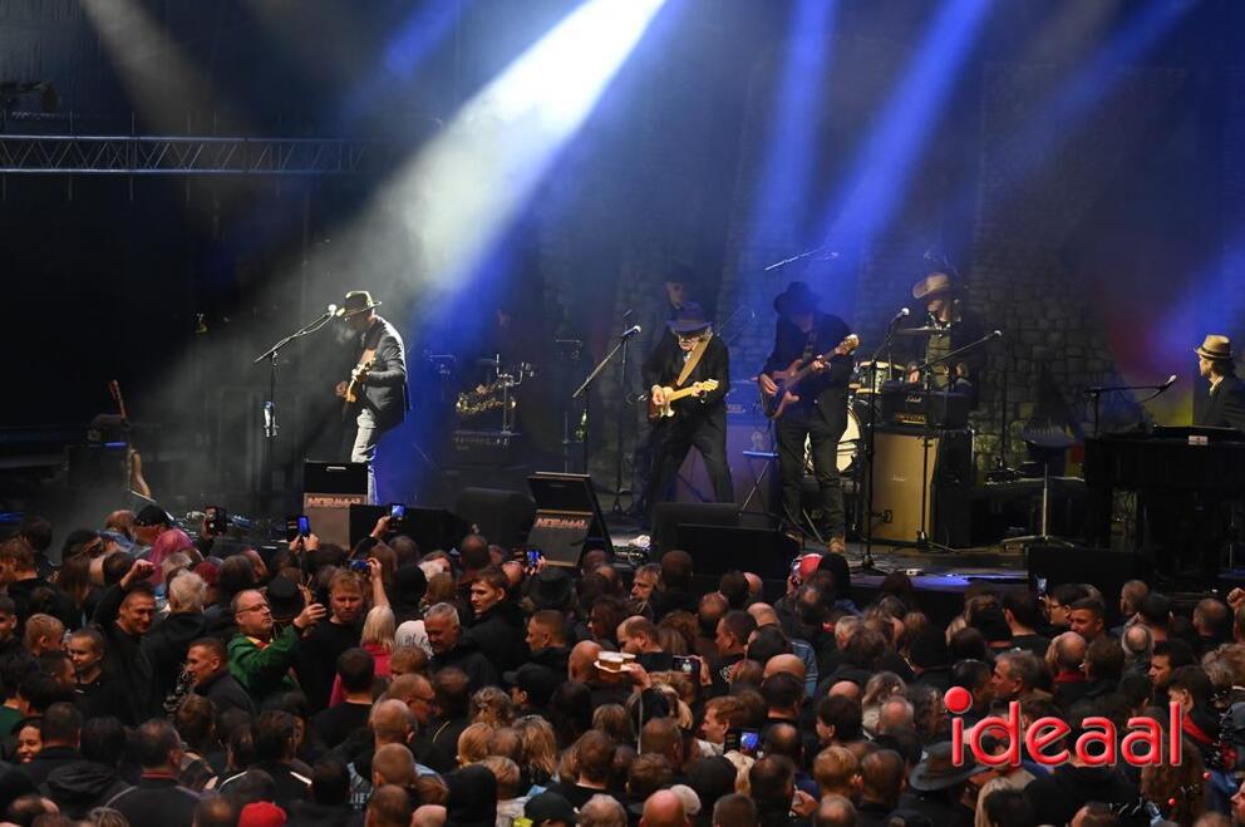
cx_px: 622
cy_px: 414
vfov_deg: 8.1
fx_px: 5872
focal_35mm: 170
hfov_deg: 12.1
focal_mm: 170
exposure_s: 1/400
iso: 8000
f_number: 9
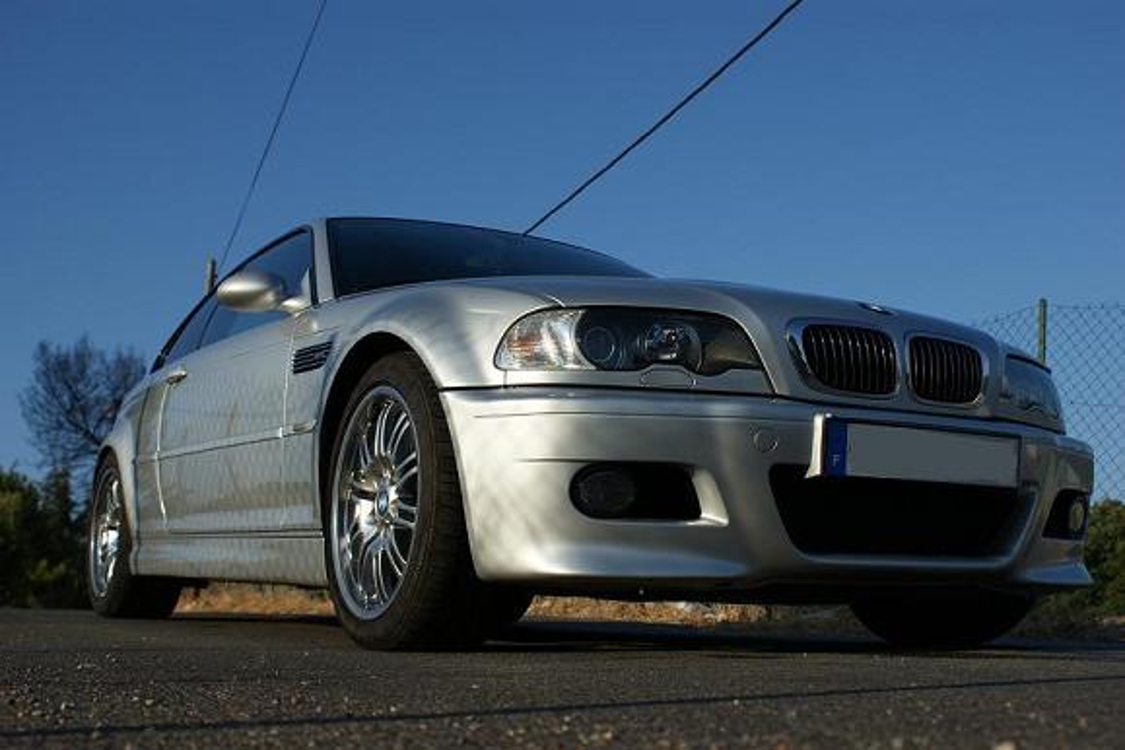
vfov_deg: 31.9
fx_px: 1312
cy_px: 375
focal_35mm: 42
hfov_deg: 46.4
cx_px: 562
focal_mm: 28
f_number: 5.6
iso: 100
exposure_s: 1/800
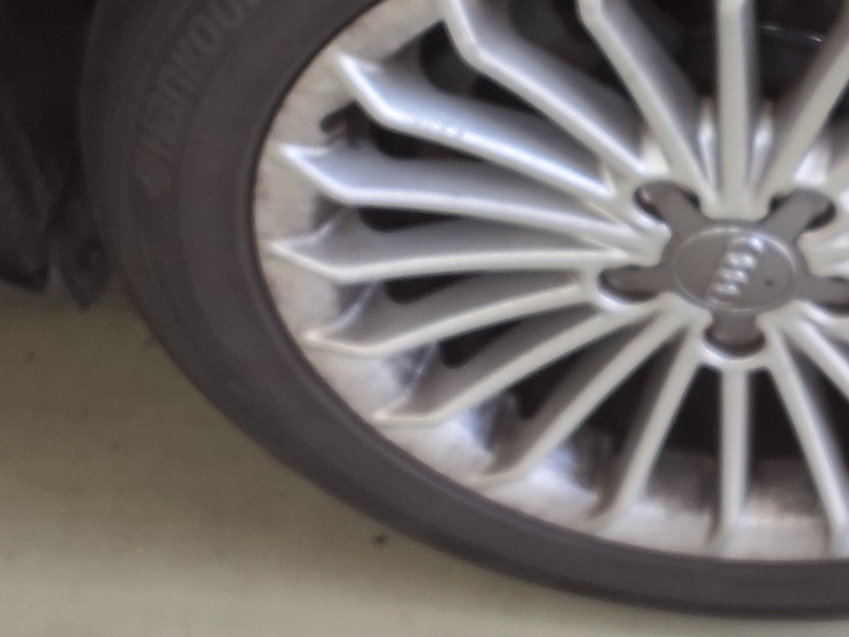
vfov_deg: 16.9
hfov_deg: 22.1
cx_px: 734
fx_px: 2134
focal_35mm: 87
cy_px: 177
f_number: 1.9
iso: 40
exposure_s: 1/60
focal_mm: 2.91
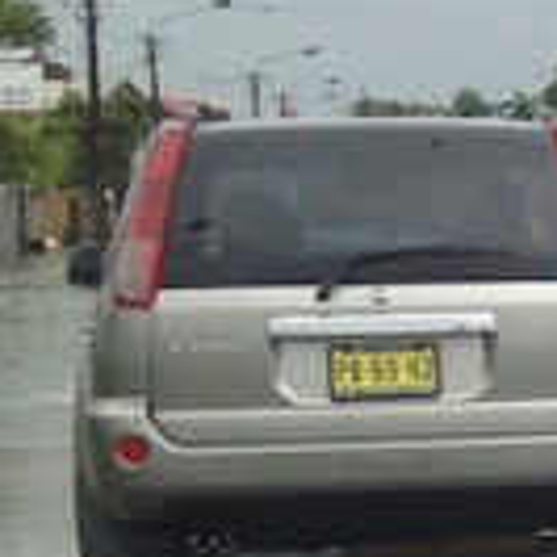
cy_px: 419
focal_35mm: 239
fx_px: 4351
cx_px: 1939
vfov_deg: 7.3
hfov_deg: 6.4
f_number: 2.4
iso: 50
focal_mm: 4.28
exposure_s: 1/213
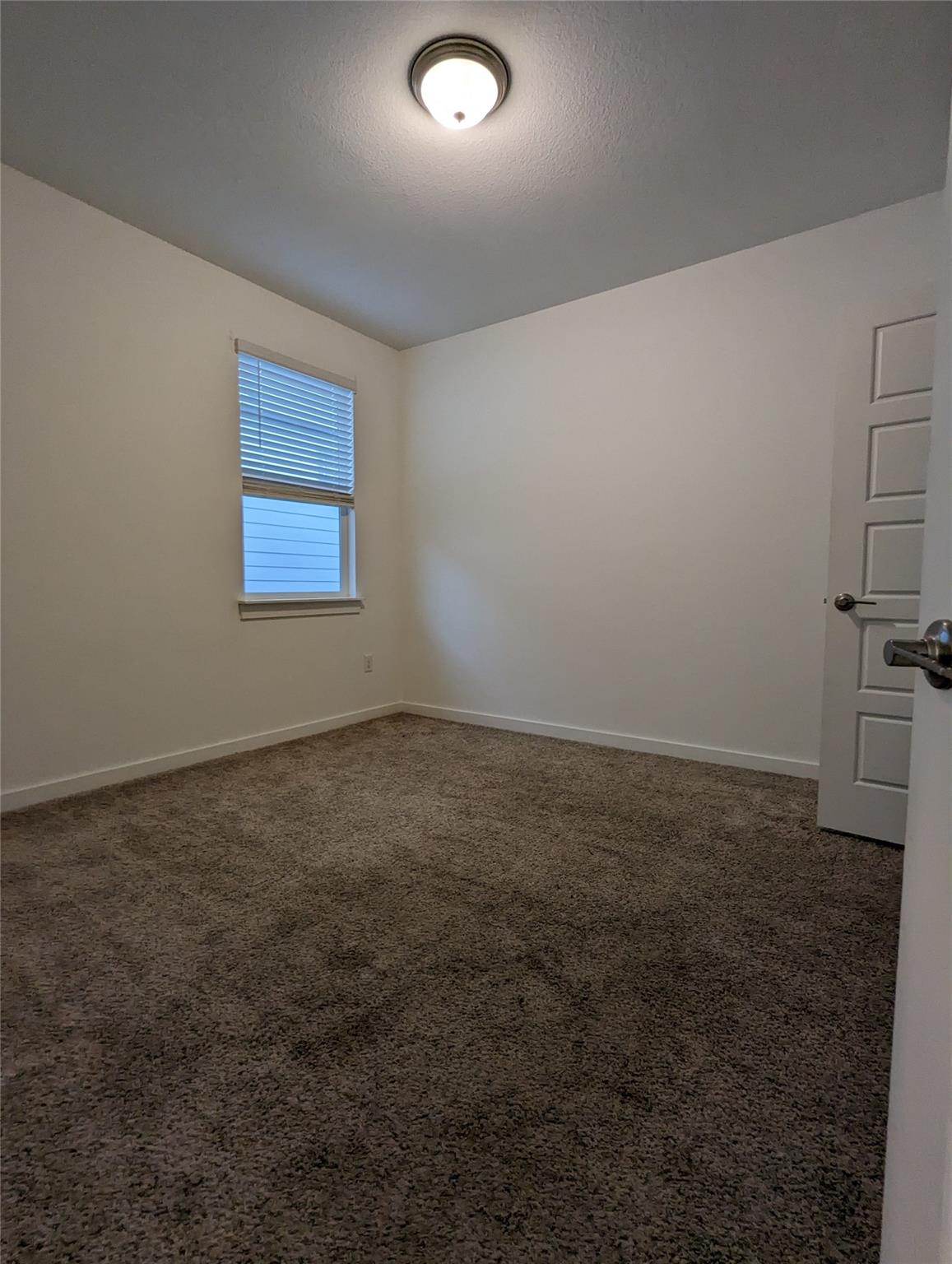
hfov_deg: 78.3
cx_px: 476
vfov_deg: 94.4
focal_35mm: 16
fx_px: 585
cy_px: 632
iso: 203
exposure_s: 1/41.9
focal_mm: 2.35
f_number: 2.2
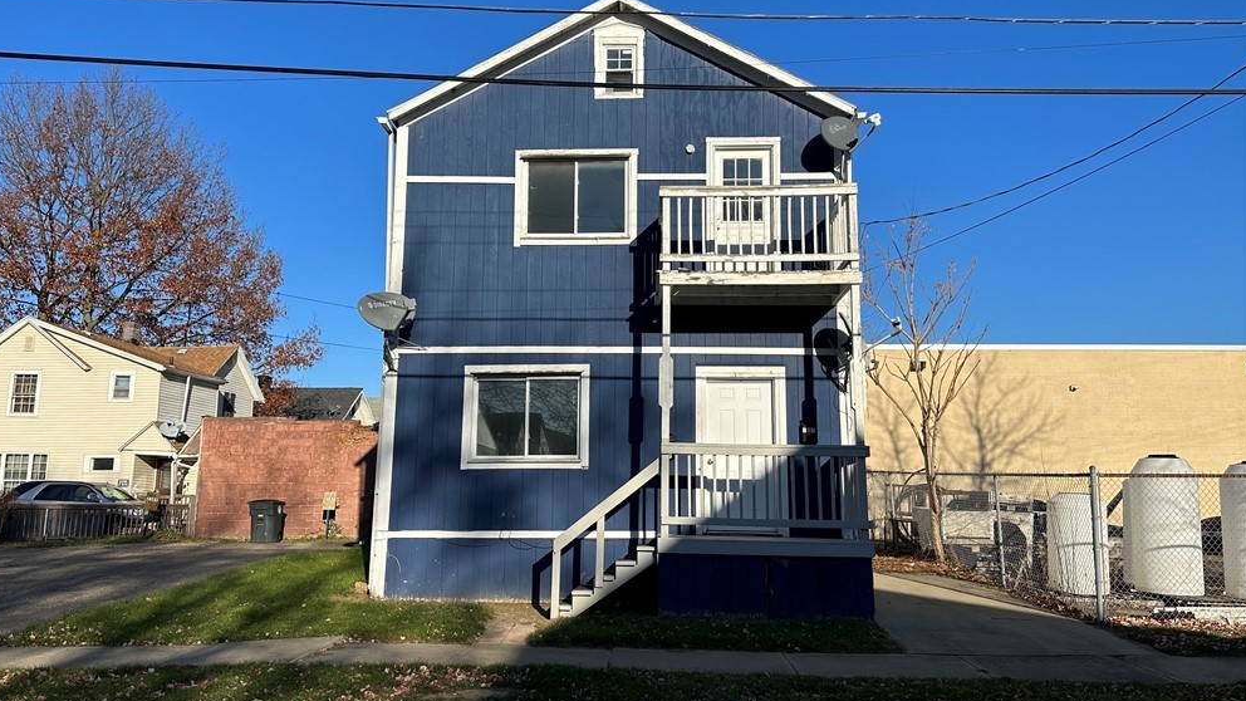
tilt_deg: +9.9
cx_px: 609
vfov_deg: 42.9
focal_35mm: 27
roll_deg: -0.6
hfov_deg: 69.9
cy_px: 347
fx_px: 892
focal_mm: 6.86
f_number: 1.78
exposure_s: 1/5525
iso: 80
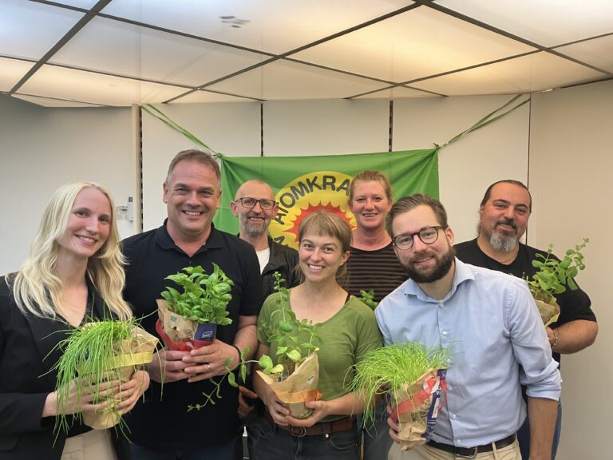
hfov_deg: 63.4
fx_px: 496
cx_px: 306
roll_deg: +0.2
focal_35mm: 28
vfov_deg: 49.7
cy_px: 230
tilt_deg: -3.5
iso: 100
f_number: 1.8
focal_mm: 3.99
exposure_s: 1/50
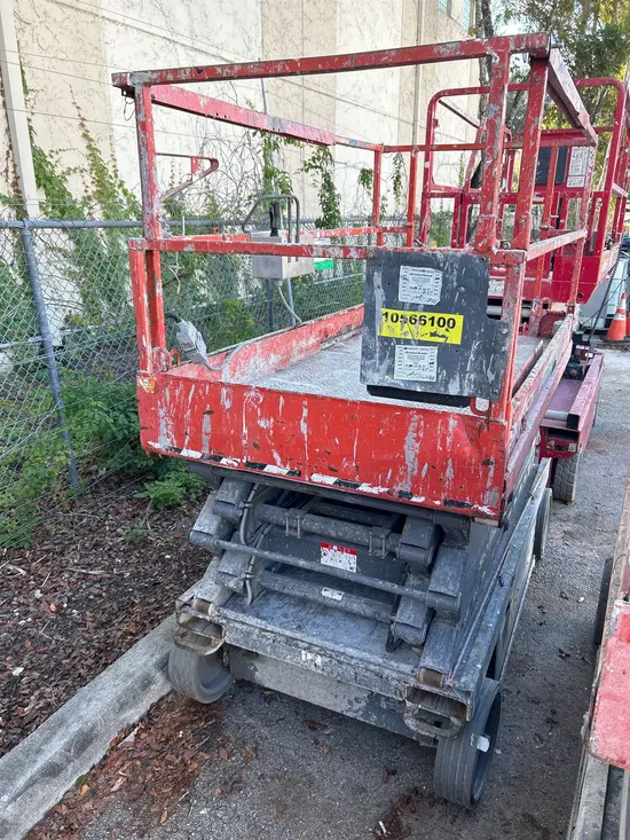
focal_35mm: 26
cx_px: 315
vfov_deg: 67.3
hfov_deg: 53.1
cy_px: 420
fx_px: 631
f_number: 1.5
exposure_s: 1/391
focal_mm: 5.7
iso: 50
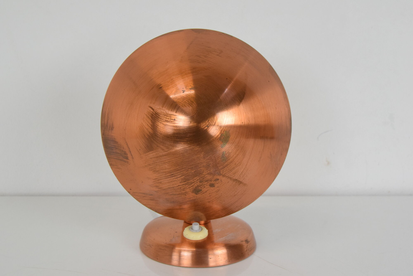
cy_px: 138
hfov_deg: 35.0
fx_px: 654
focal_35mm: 57
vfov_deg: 23.8
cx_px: 206
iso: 1600
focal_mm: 38
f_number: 8
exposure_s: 1/250
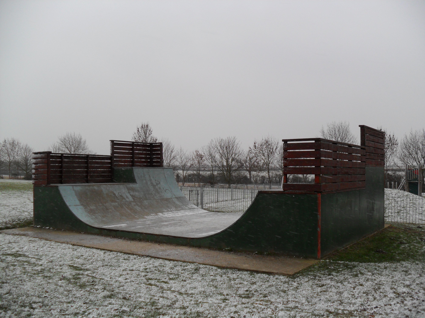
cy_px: 159
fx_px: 430
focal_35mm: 35
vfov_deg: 40.7
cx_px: 212
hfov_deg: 52.6
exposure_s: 1/180
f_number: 3
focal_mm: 6.3
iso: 80
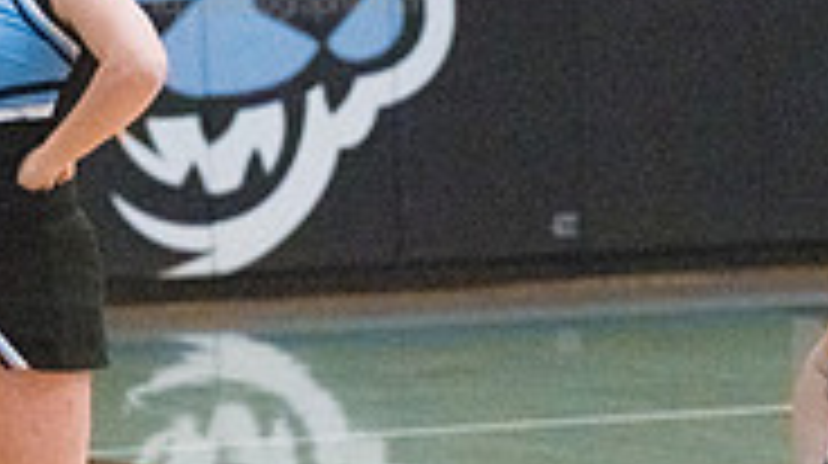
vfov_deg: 2.8
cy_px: 480
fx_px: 9430
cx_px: 932
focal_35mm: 430
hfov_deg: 5.0
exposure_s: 1/1250
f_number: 5
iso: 10000
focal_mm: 130
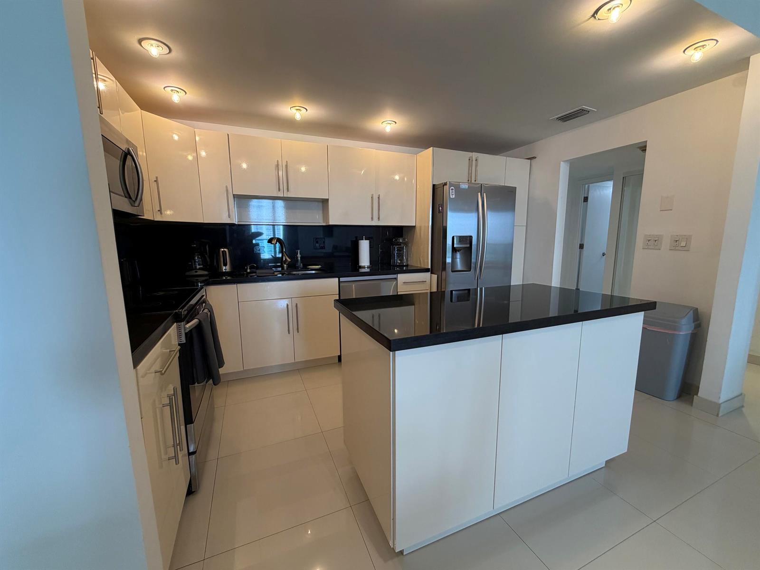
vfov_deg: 85.7
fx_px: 307
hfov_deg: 102.1
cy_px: 285
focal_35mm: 14
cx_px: 380
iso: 200
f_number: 2.2
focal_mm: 2.22
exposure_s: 1/120
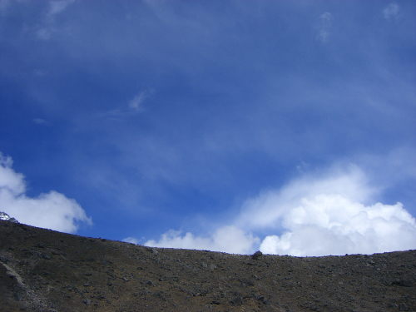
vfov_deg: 37.7
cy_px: 156
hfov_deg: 49.0
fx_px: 457
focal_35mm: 38
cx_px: 208
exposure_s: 1/1600
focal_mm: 6.2
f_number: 4.3
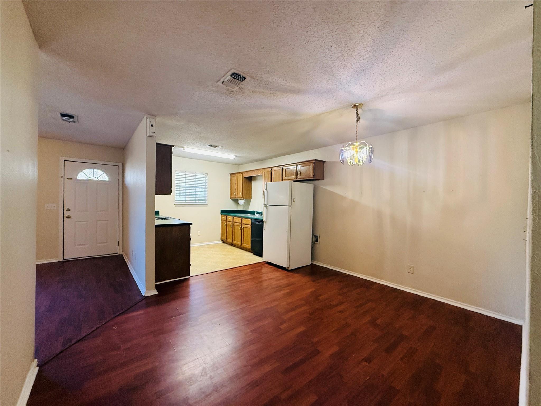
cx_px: 270
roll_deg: -0.8
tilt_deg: -0.6
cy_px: 203
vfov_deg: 85.7
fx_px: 219
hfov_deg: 102.1
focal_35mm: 14
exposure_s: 1/120
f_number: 2.2
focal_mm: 2.22
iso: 500
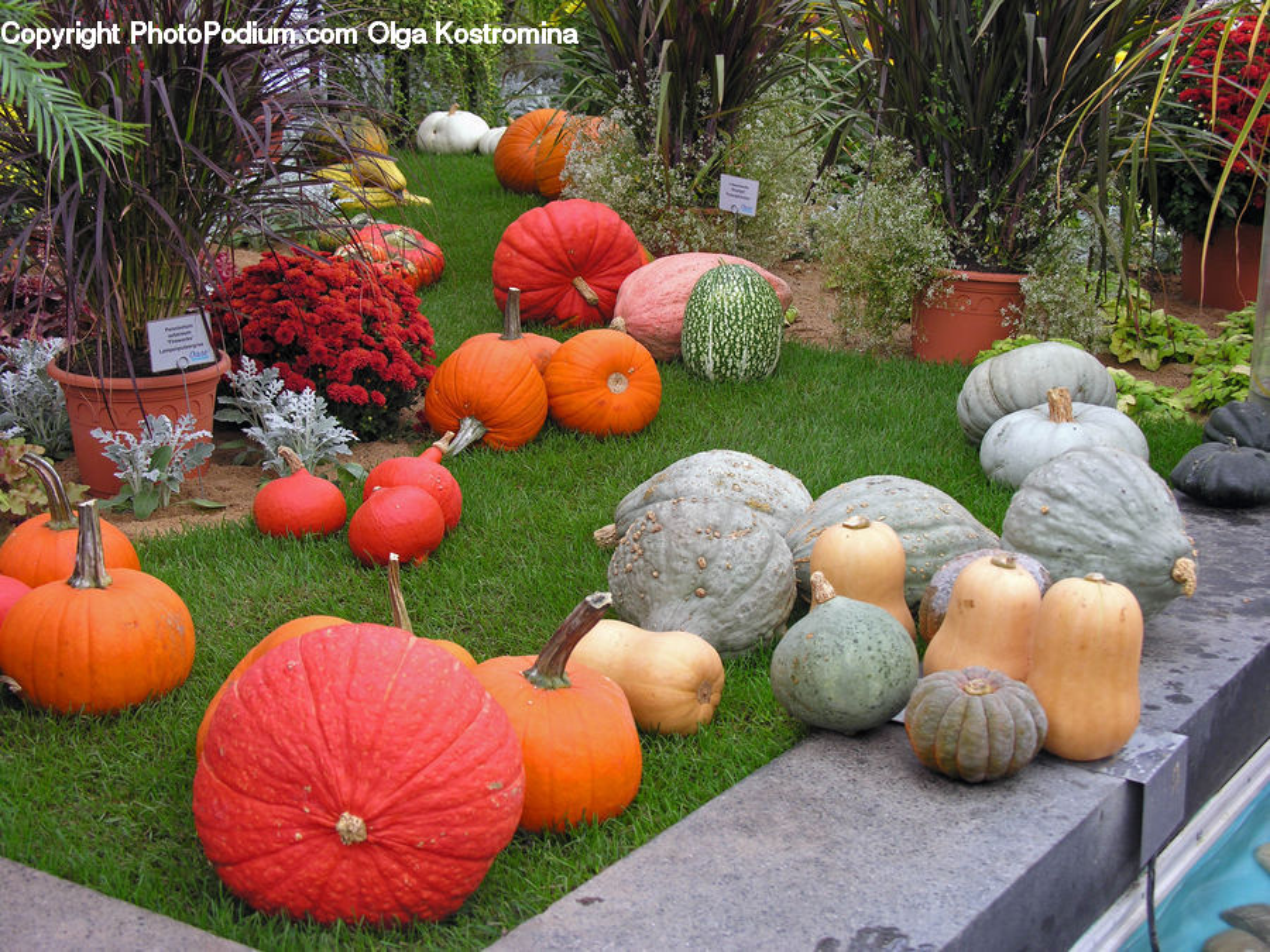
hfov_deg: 32.7
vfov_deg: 24.8
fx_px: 2165
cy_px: 476
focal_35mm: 59
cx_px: 635
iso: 50
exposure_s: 1/23.2
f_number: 3.2
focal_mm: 15
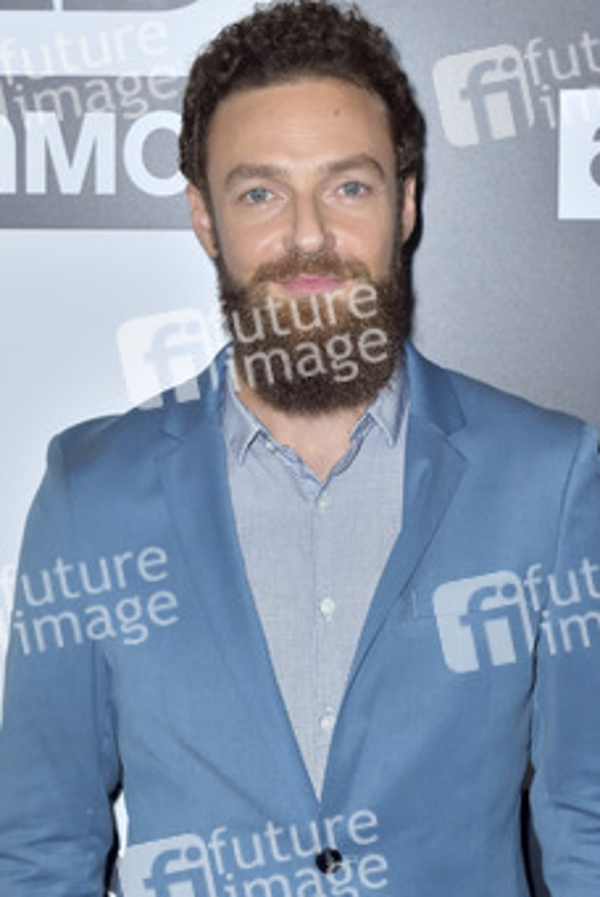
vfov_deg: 29.6
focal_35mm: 68
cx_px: 330
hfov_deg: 20.1
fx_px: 1696
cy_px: 479
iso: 500
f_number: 5.6
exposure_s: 1/250
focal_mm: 58
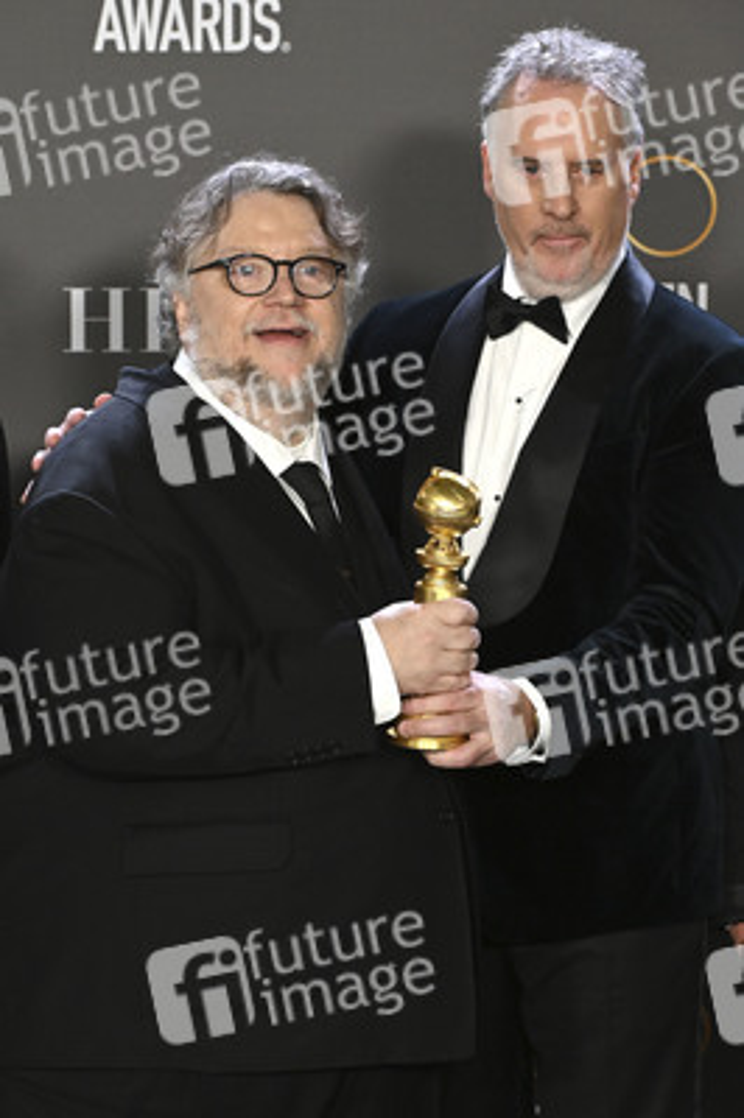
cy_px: 559
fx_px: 3788
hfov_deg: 11.2
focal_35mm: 122
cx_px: 372
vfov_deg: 16.8
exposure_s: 1/320
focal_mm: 122
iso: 6400
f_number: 8
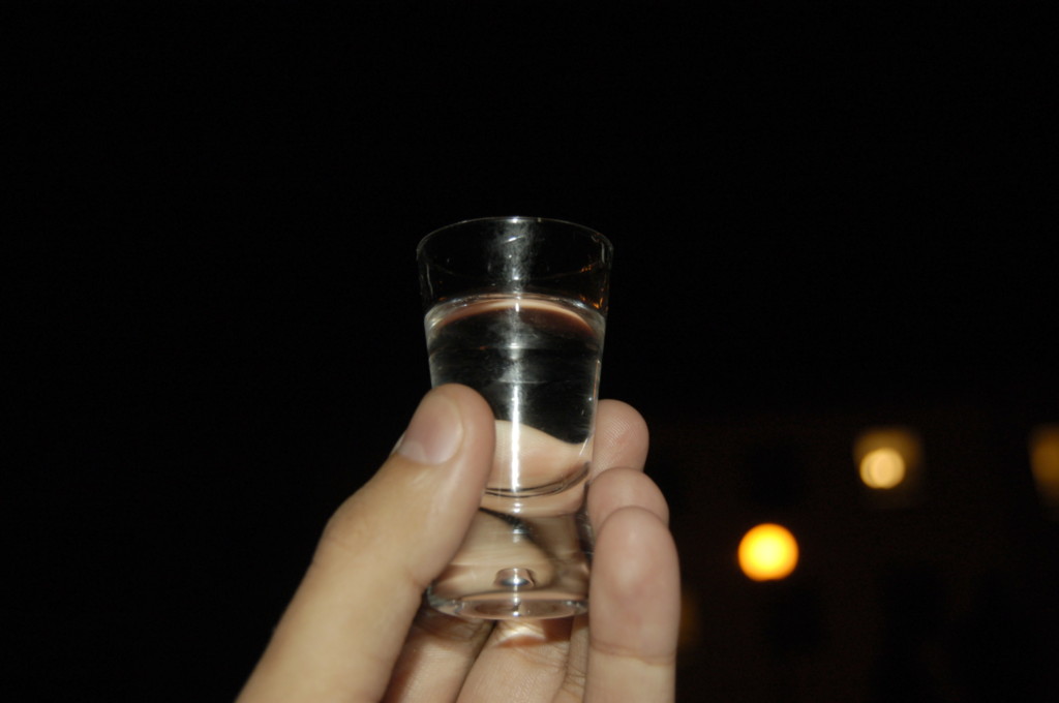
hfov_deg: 37.9
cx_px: 530
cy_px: 352
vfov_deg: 25.7
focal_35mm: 52
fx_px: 1542
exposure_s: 1/60
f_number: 4.8
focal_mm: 35
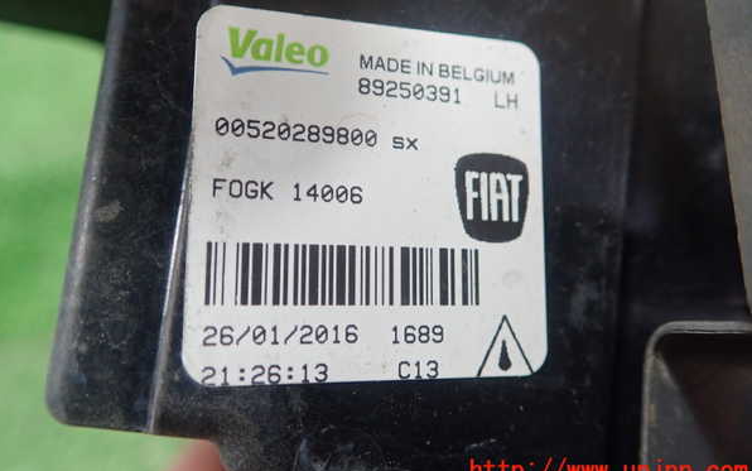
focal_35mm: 32
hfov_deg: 59.6
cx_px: 376
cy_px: 203
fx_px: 656
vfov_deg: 39.4
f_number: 2.3
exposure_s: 1/125
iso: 500
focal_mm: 5.5
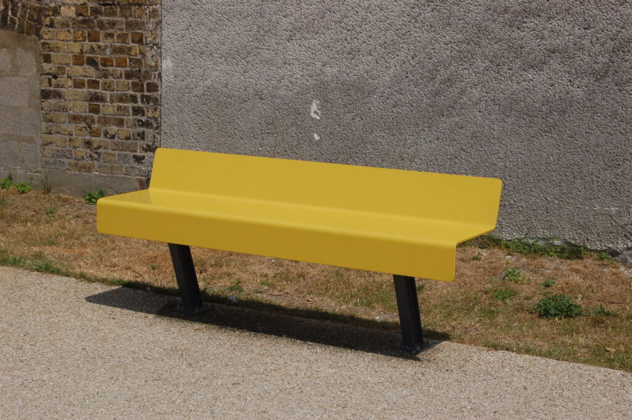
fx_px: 1316
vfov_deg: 18.2
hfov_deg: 27.0
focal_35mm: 75
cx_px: 316
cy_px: 210
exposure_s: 1/500
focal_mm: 50
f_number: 11
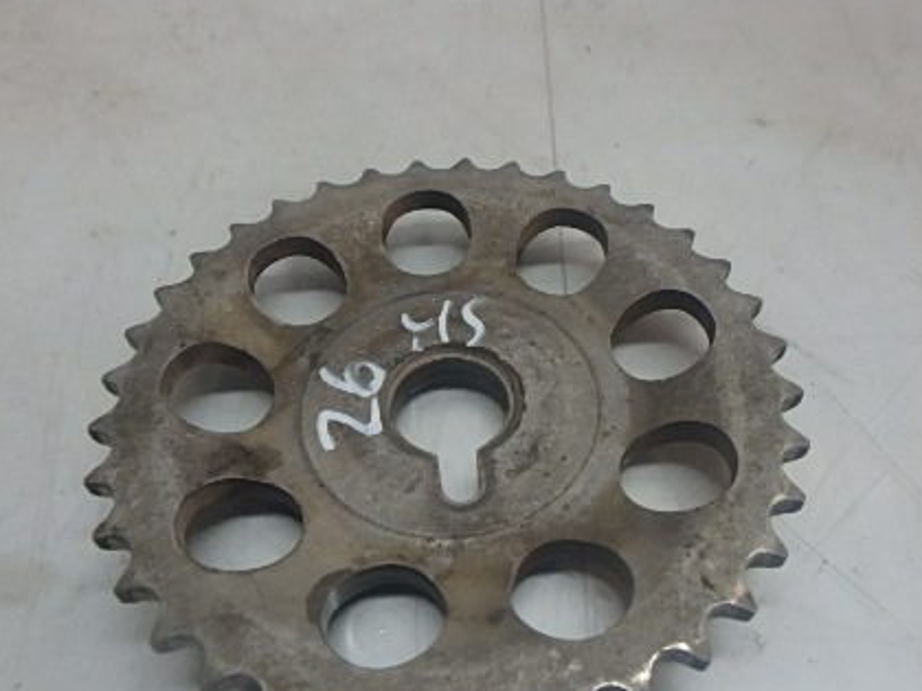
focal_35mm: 32
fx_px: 852
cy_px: 364
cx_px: 485
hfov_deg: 56.8
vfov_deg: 44.1
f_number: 3.5
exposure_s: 1/50
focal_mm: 3.7
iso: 200
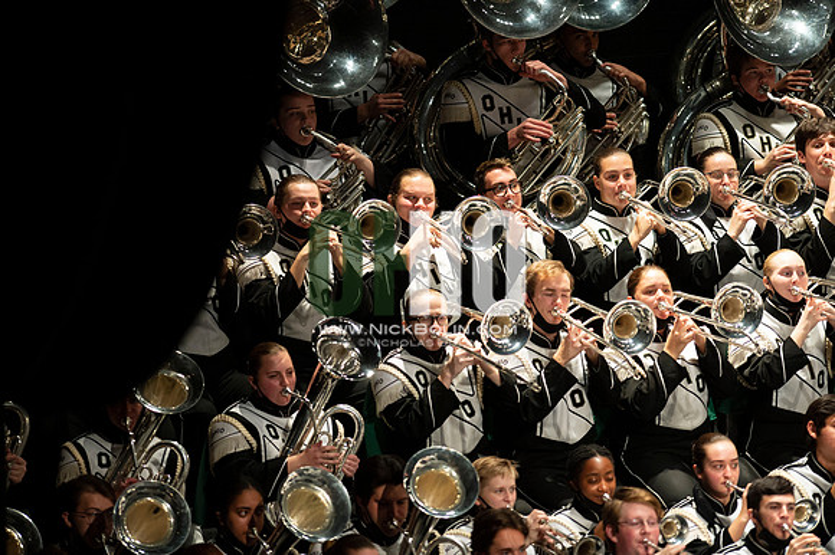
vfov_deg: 4.6
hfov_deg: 6.9
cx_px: 418
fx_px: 6954
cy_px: 278
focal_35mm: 300
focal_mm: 300
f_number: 2.8
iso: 3200
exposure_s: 1/500
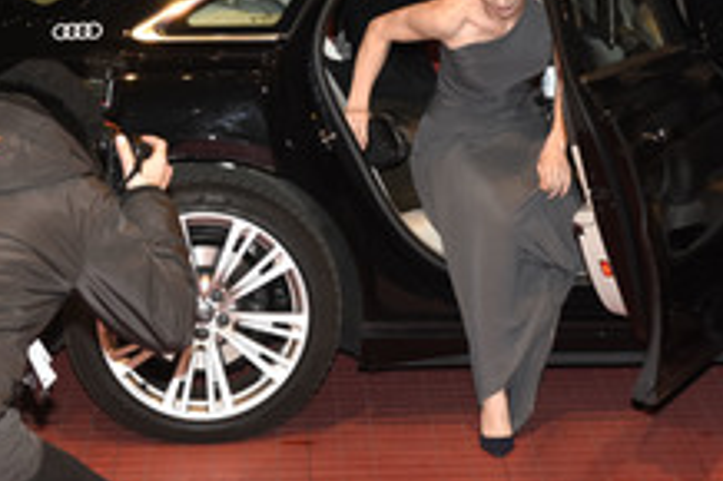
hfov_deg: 17.3
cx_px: 519
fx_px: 2368
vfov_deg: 11.6
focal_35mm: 118
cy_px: 153
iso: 1250
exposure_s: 1/250
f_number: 5.6
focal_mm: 38
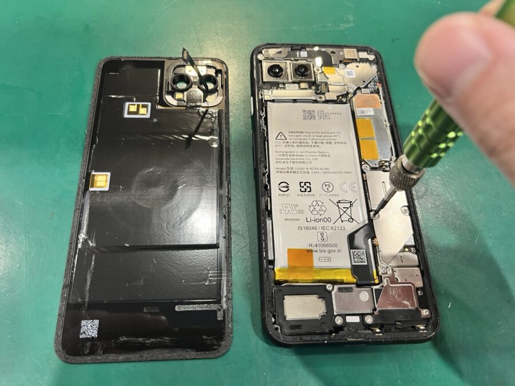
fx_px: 387
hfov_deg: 67.3
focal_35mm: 26
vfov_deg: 53.1
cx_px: 258
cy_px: 193
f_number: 1.6
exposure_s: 1/50
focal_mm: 5.1
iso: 100
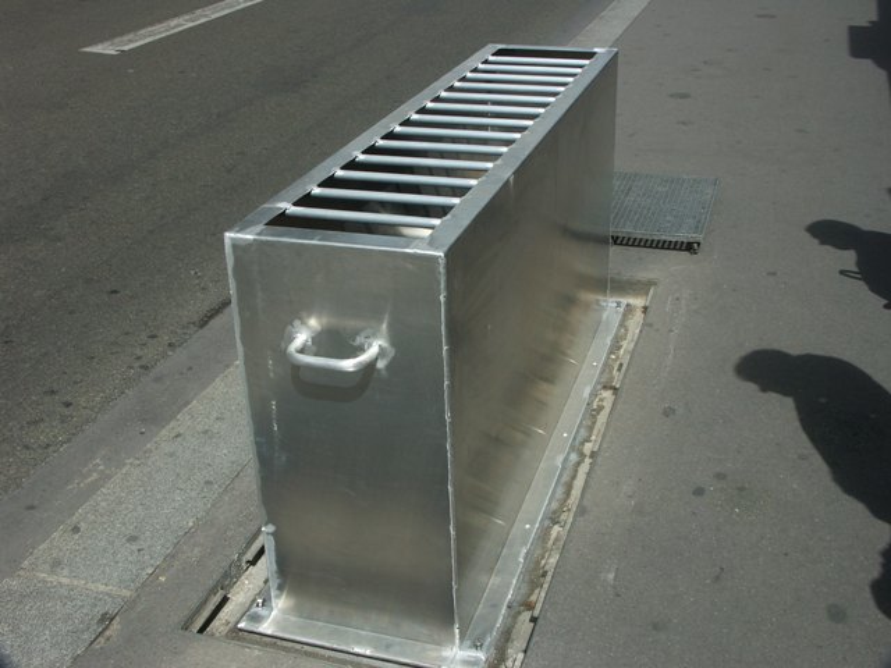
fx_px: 978
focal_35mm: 38
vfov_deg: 37.7
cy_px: 334
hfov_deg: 49.0
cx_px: 446
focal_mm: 9.77
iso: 100
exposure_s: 1/500
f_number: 9
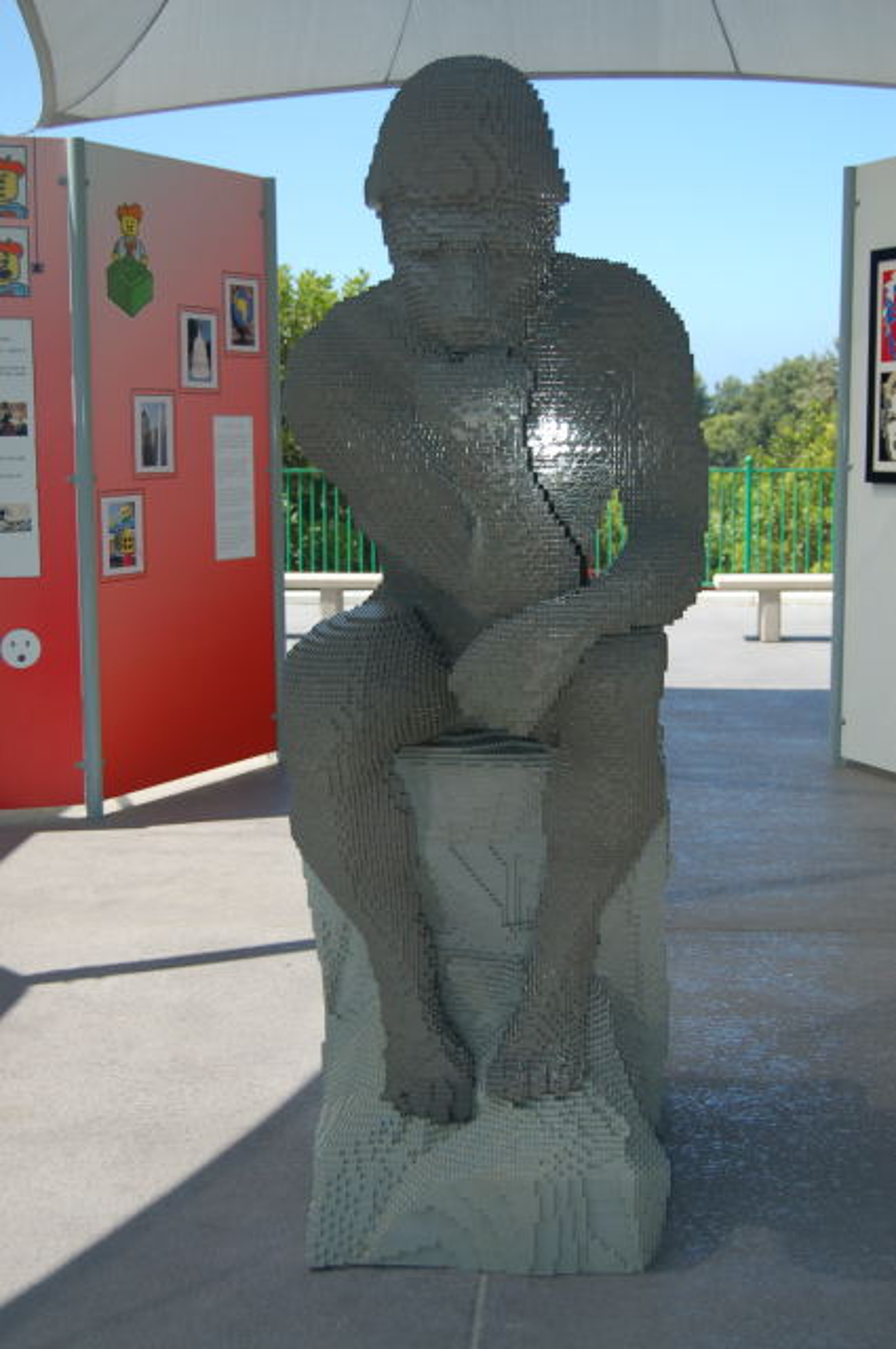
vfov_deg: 41.2
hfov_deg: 28.0
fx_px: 1797
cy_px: 674
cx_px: 448
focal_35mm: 48
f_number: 4.5
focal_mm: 32
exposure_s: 1/200
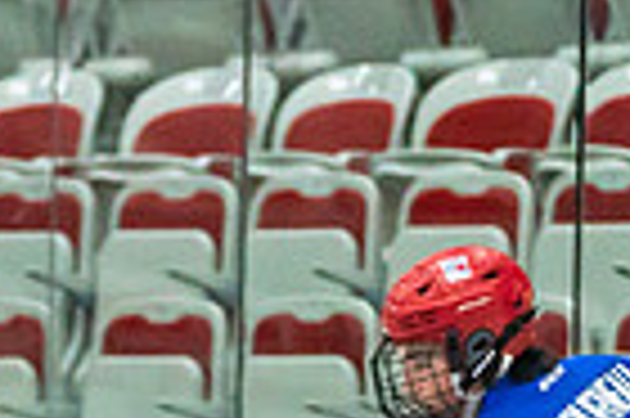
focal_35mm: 667
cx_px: -273
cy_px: 1067
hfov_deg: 3.1
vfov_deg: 2.0
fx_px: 11659
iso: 3200
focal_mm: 123
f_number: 2.8
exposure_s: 1/1000
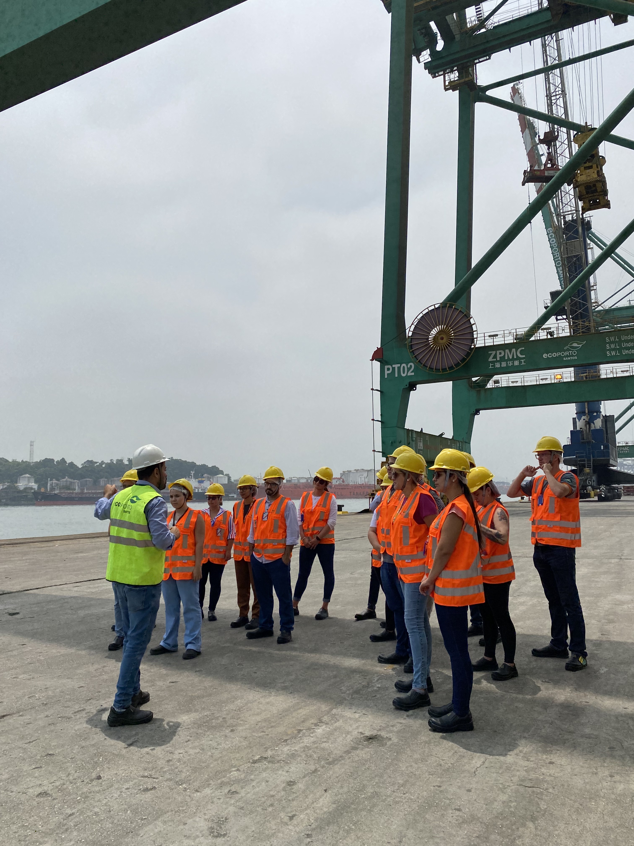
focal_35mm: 26
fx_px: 635
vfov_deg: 67.3
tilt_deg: +7.8
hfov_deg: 53.1
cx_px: 317
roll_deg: +0.8
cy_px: 423
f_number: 1.8
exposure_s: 1/7194
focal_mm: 4.25
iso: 32
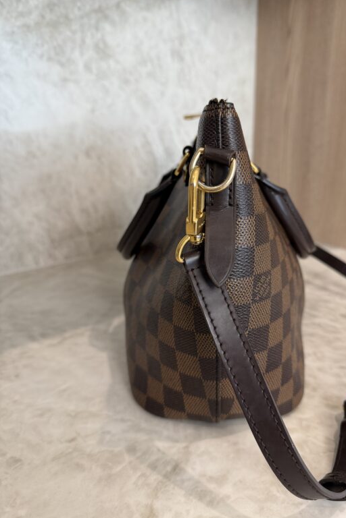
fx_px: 375
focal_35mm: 26
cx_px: 202
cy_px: 253
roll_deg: -0.4
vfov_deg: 69.4
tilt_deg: -17.1
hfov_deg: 49.3
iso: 160
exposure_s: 1/120
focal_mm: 6.76
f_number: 1.78
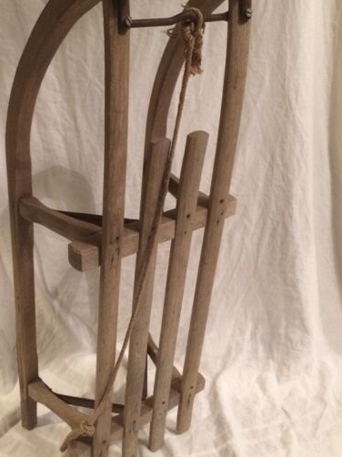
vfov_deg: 50.0
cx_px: 125
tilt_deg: -22.6
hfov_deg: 38.3
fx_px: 488
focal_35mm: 37
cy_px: 198
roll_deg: +1.5
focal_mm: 4.15
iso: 320
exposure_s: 1/17
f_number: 2.2
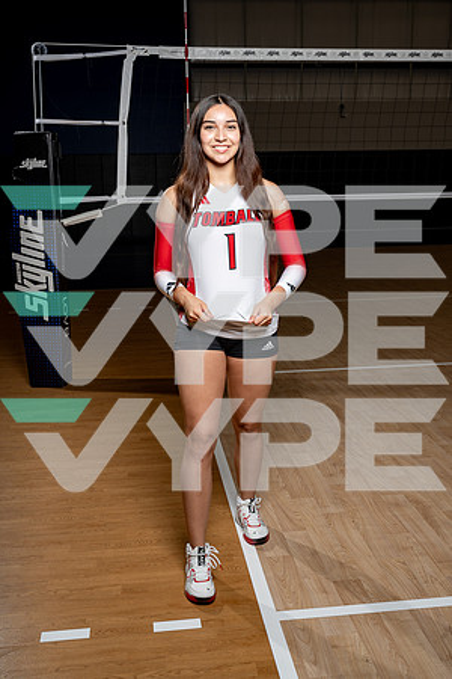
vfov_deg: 50.7
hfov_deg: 35.1
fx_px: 716
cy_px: 340
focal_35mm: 38
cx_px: 226
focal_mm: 38
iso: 100
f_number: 8
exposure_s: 1/250
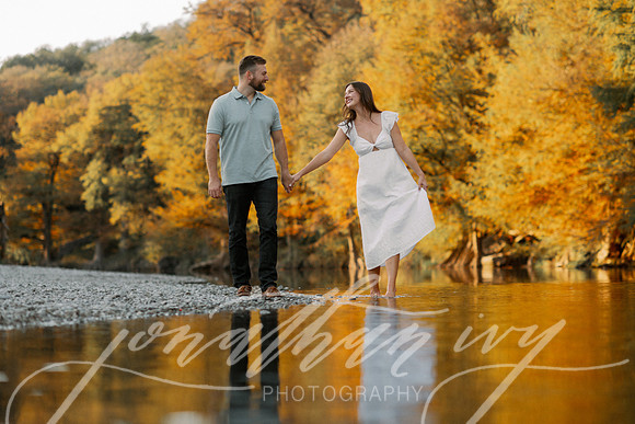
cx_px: 318
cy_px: 212
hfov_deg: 23.9
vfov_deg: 16.1
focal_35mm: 85
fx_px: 1500
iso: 125
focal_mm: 85
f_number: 2.2
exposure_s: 1/250
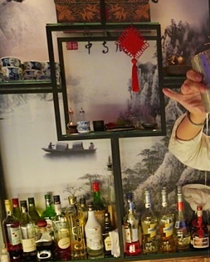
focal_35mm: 38
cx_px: 194
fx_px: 295
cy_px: 192
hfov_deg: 36.4
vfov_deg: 46.4
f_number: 4
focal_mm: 16
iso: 2000
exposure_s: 1/40
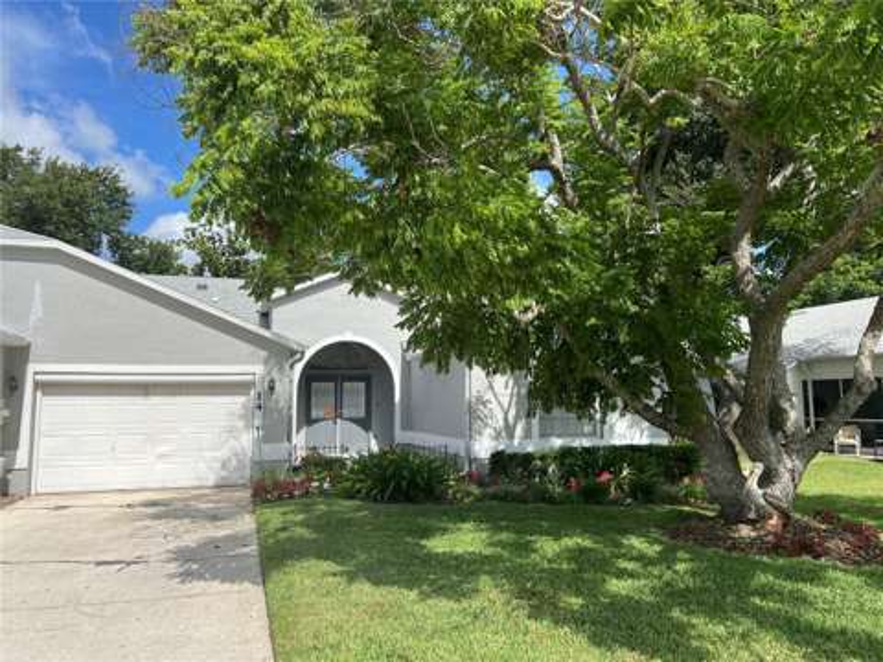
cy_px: 331
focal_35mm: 26
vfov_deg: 53.1
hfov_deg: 67.3
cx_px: 442
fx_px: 663
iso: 50
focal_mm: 5.7
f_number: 1.5
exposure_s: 1/4115
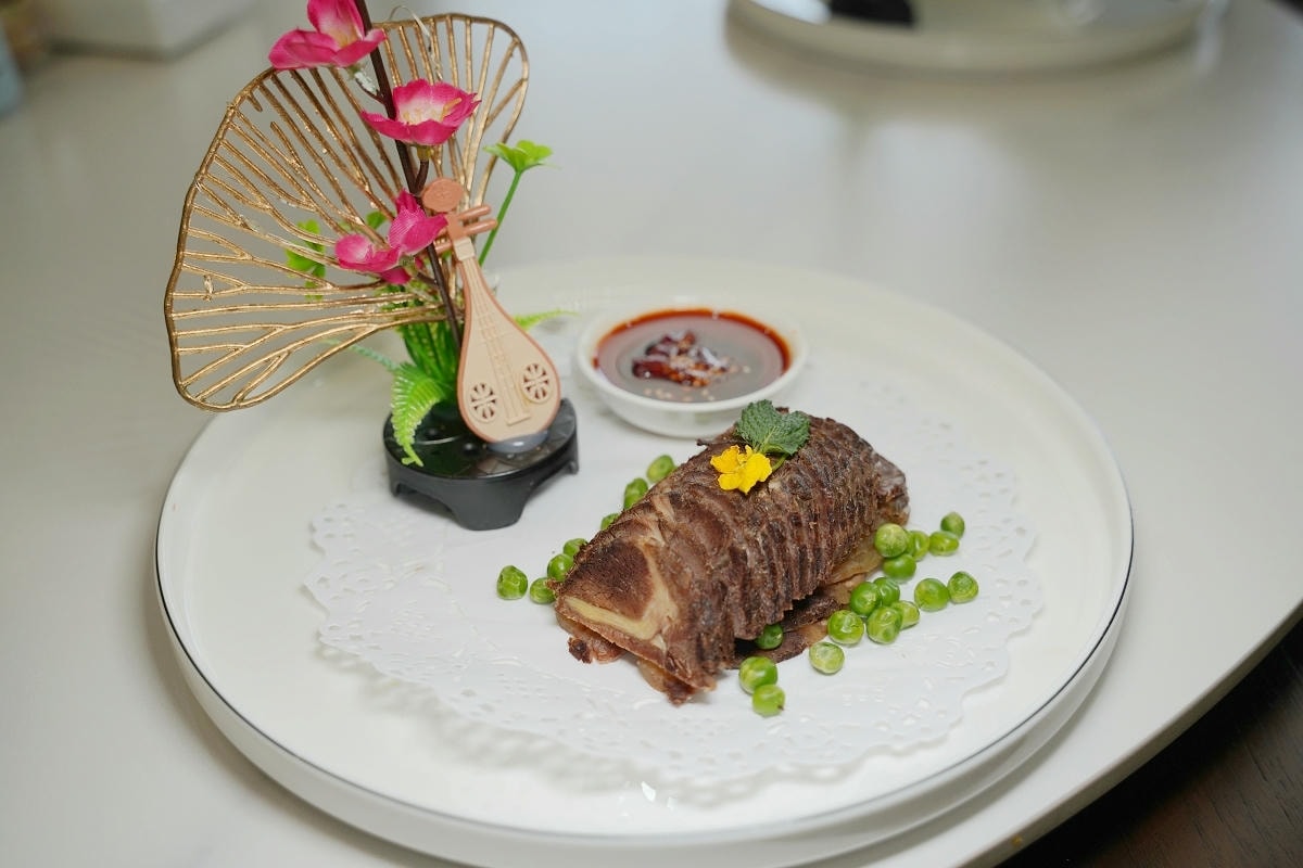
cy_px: 434
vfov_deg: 32.6
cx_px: 652
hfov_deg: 47.4
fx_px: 1484
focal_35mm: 41
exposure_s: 1/160
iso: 320
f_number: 4
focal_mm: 41
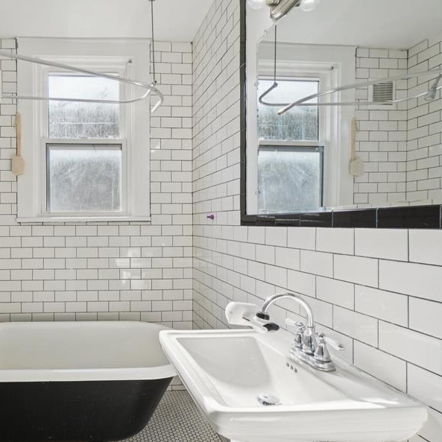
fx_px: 318
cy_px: 226
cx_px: 104
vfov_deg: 69.6
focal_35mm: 22
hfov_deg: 64.9
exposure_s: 1/60
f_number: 8
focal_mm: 10
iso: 100
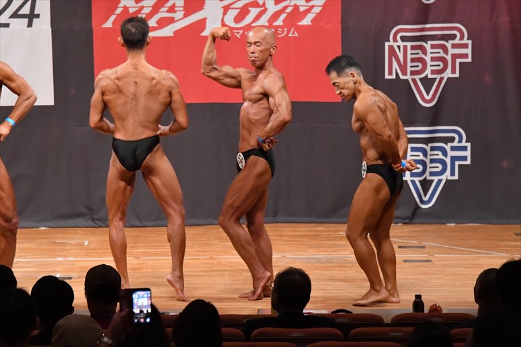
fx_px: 3255
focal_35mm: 225
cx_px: 260
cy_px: 174
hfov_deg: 9.2
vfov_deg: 6.1
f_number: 5.6
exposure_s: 1/400
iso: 10000
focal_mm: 150
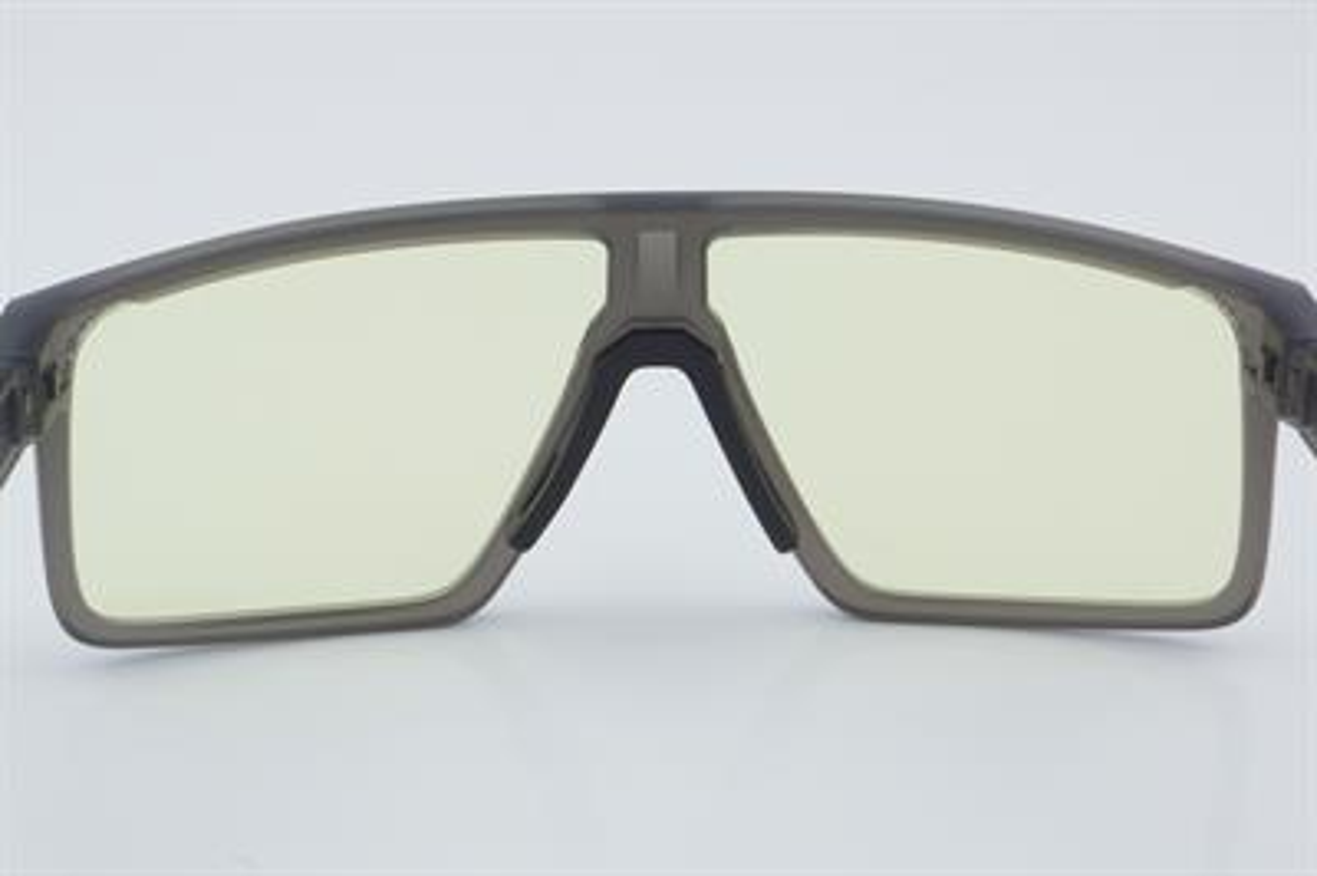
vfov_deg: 18.2
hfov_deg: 27.0
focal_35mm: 75
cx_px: 658
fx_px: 2741
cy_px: 438
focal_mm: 50
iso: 100
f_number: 32
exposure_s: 1/4
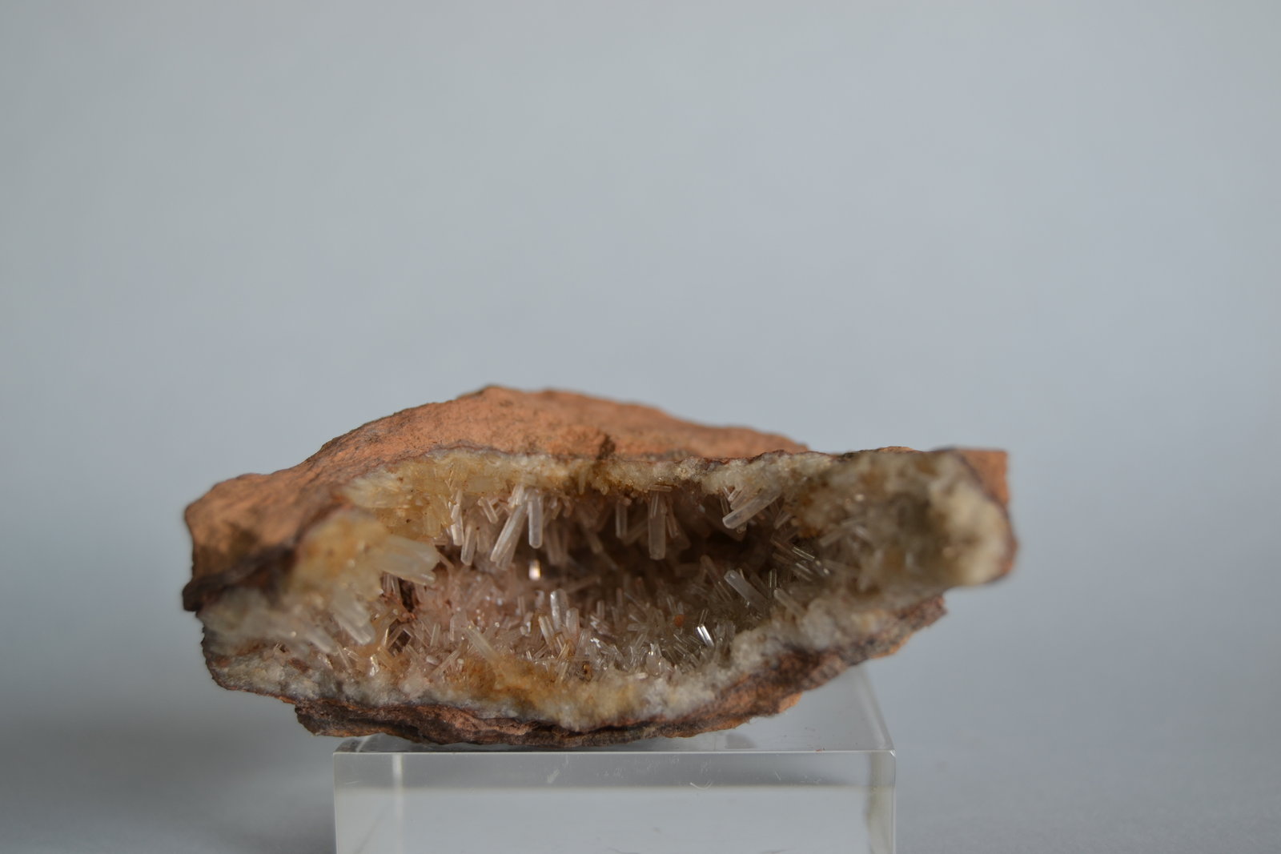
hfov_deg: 35.1
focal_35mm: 57
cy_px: 427
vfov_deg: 23.8
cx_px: 640
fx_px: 2028
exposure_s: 1/25
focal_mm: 38
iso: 100
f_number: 4.8
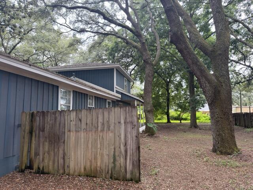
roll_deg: +1.1
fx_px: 175
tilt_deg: +9.0
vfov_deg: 56.8
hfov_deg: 71.6
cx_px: 126
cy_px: 95
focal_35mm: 24
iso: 64
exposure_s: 1/195
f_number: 1.78
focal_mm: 6.76
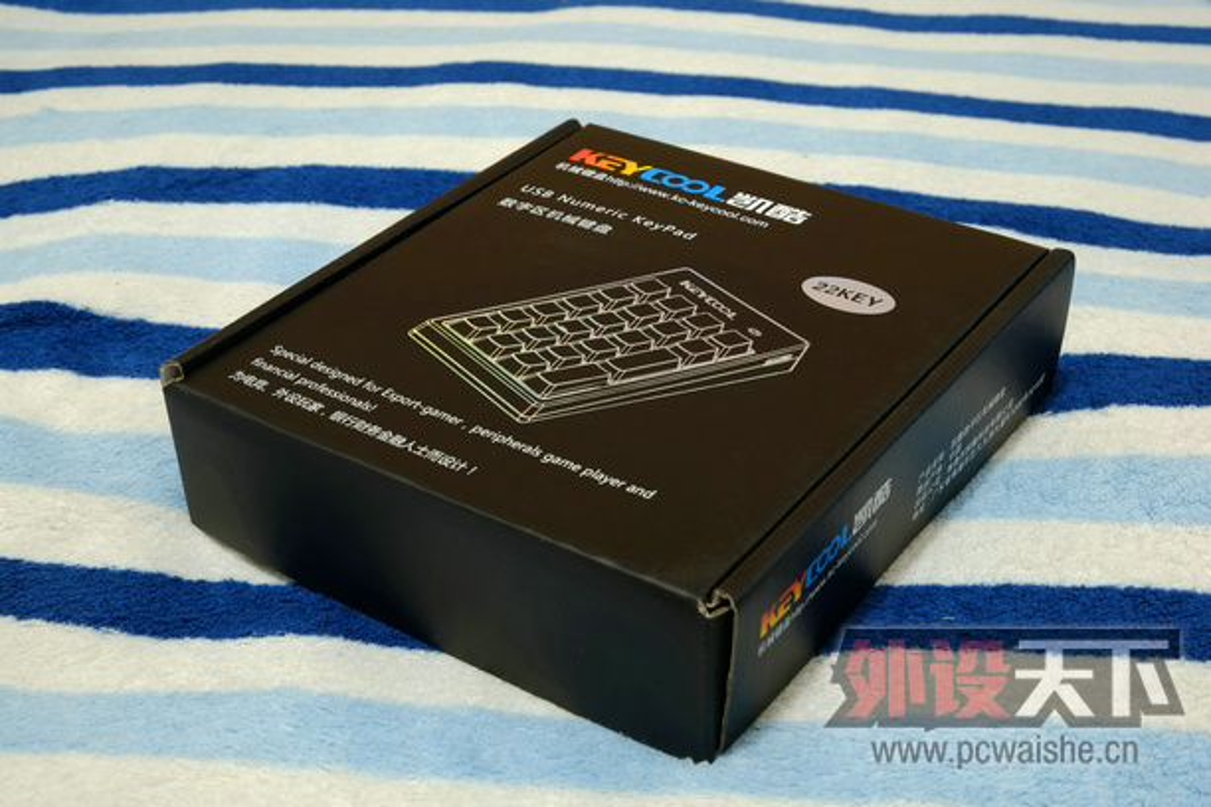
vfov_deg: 27.5
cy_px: 404
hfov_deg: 40.3
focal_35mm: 49
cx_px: 606
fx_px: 1648
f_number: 11
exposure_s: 5
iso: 100
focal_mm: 32.9
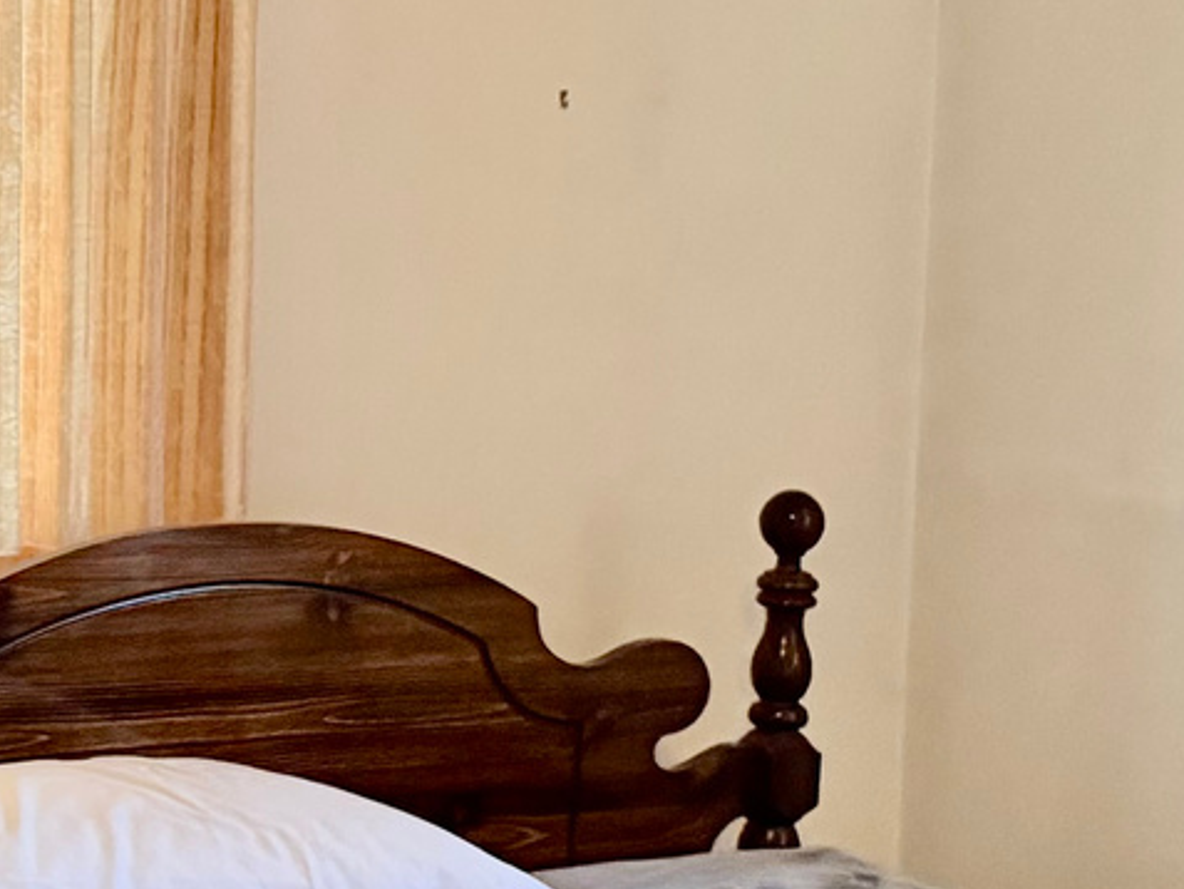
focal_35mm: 103
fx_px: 3524
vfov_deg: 14.4
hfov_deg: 17.4
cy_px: 531
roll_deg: +0.2
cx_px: -539
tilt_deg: -6.0
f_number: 1.78
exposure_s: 1/40
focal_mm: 6.76
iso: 800
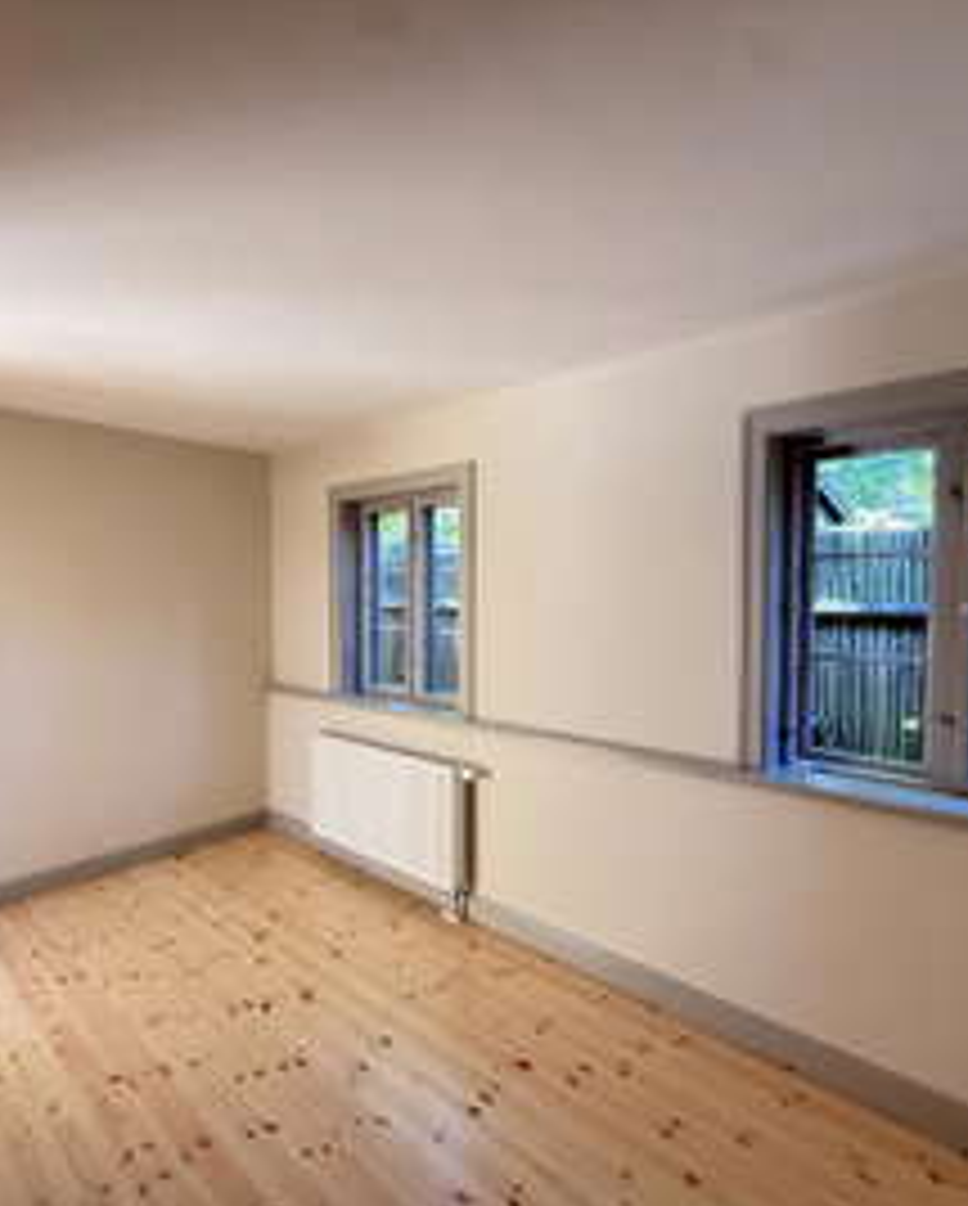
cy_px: 621
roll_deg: +0.5
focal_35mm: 19
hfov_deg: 69.9
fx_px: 679
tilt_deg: -2.3
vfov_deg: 83.2
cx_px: 367
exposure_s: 1/93
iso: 320
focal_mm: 2.22
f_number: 2.2
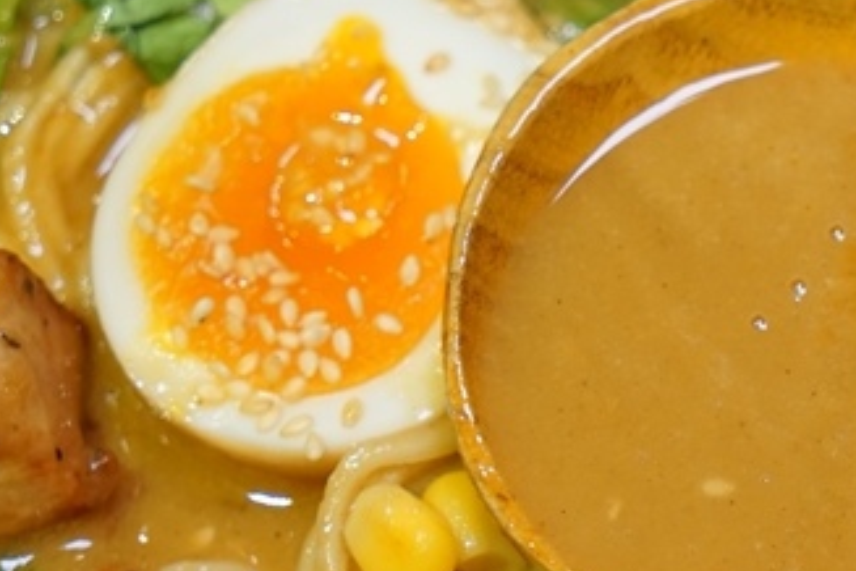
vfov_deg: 8.4
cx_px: 848
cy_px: 384
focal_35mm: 164
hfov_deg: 12.4
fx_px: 3899
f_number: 5
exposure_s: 1/80
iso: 1250
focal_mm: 67
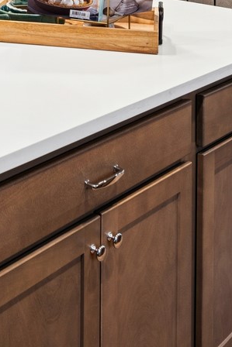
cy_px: -115
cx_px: -15
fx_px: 618
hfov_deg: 20.4
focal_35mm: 64
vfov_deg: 26.3
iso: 100
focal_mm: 14
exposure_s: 1/6
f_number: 8
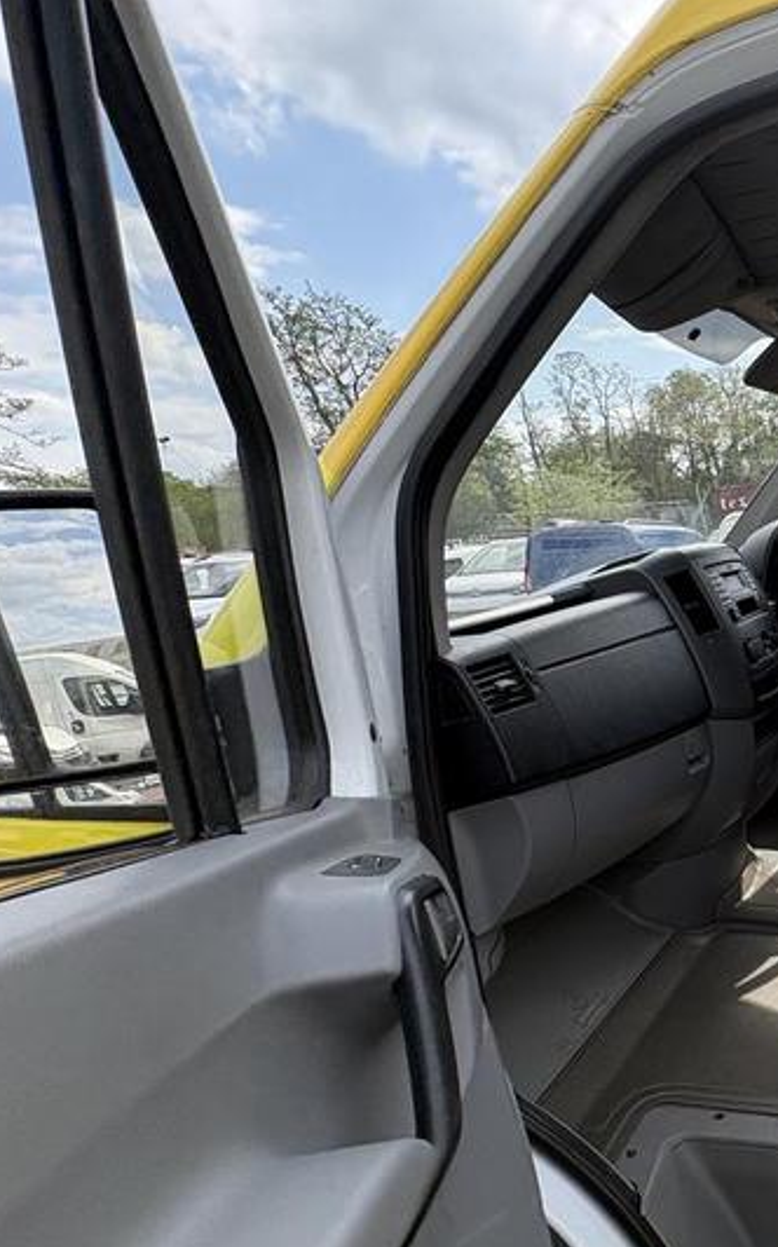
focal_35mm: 25
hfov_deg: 36.3
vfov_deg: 72.5
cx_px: 963
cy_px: 670
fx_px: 849
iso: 40
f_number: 2.2
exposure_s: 1/675
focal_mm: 2.22
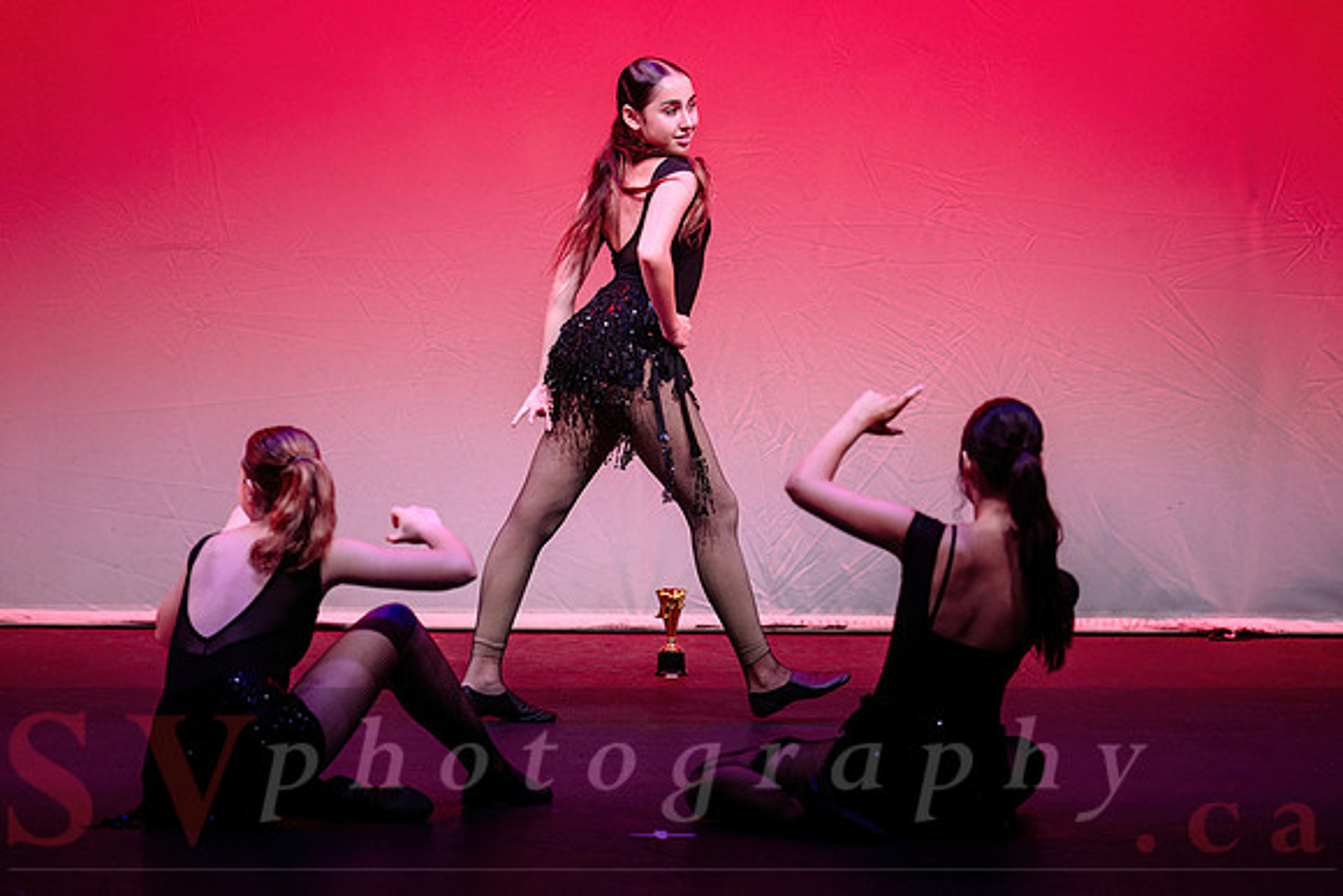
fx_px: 9411
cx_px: 664
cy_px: 371
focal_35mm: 252
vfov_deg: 5.5
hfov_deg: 8.2
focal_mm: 200
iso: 1250
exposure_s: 1/500
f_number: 2.8
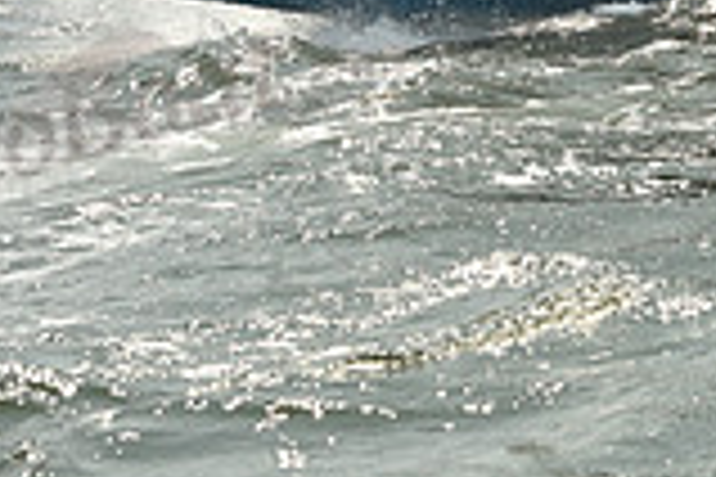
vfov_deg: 4.4
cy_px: -173
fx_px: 6245
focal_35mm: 314
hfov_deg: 6.5
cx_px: 644
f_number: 9
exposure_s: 1/800
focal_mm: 86
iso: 250
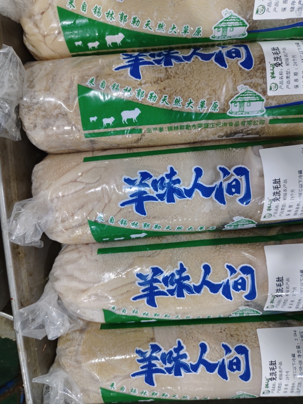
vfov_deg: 73.9
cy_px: 202
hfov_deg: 58.9
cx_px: 152
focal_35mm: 23
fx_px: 268
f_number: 1.88
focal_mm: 5.56
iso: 664
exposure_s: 1/50
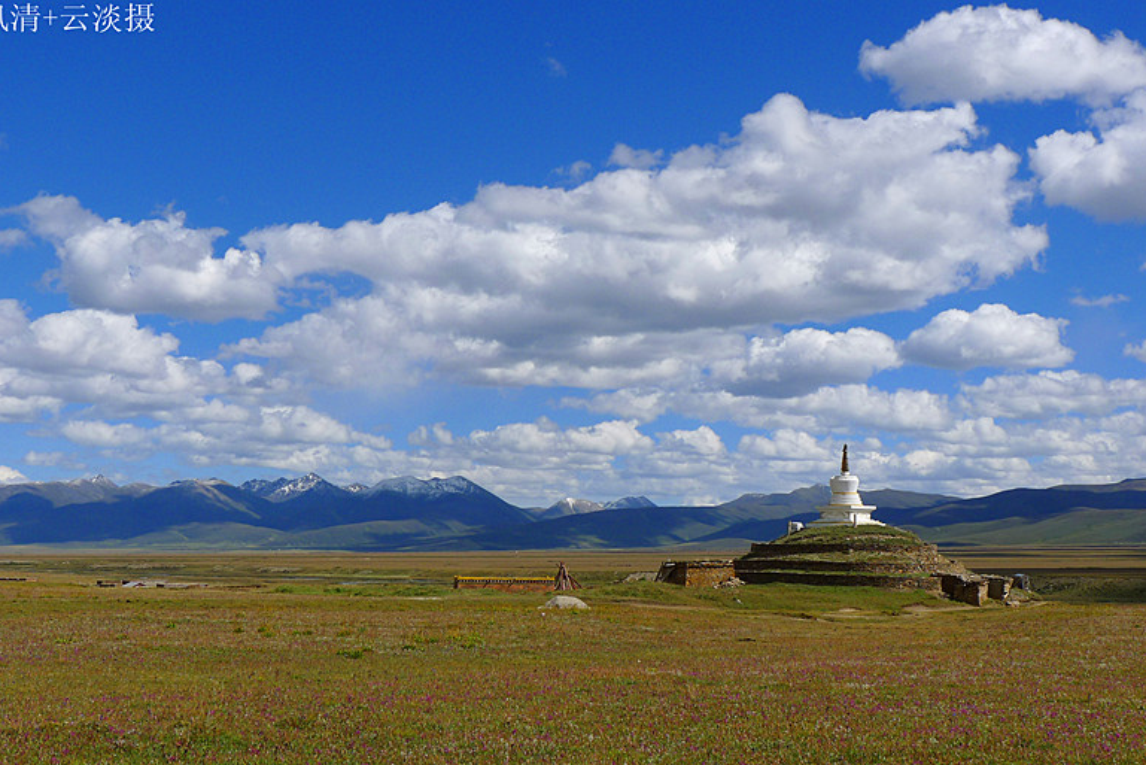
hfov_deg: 38.2
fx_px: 1656
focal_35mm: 52
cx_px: 557
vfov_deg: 26.0
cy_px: 385
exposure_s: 1/800
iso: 80
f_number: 4.5
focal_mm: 10.7
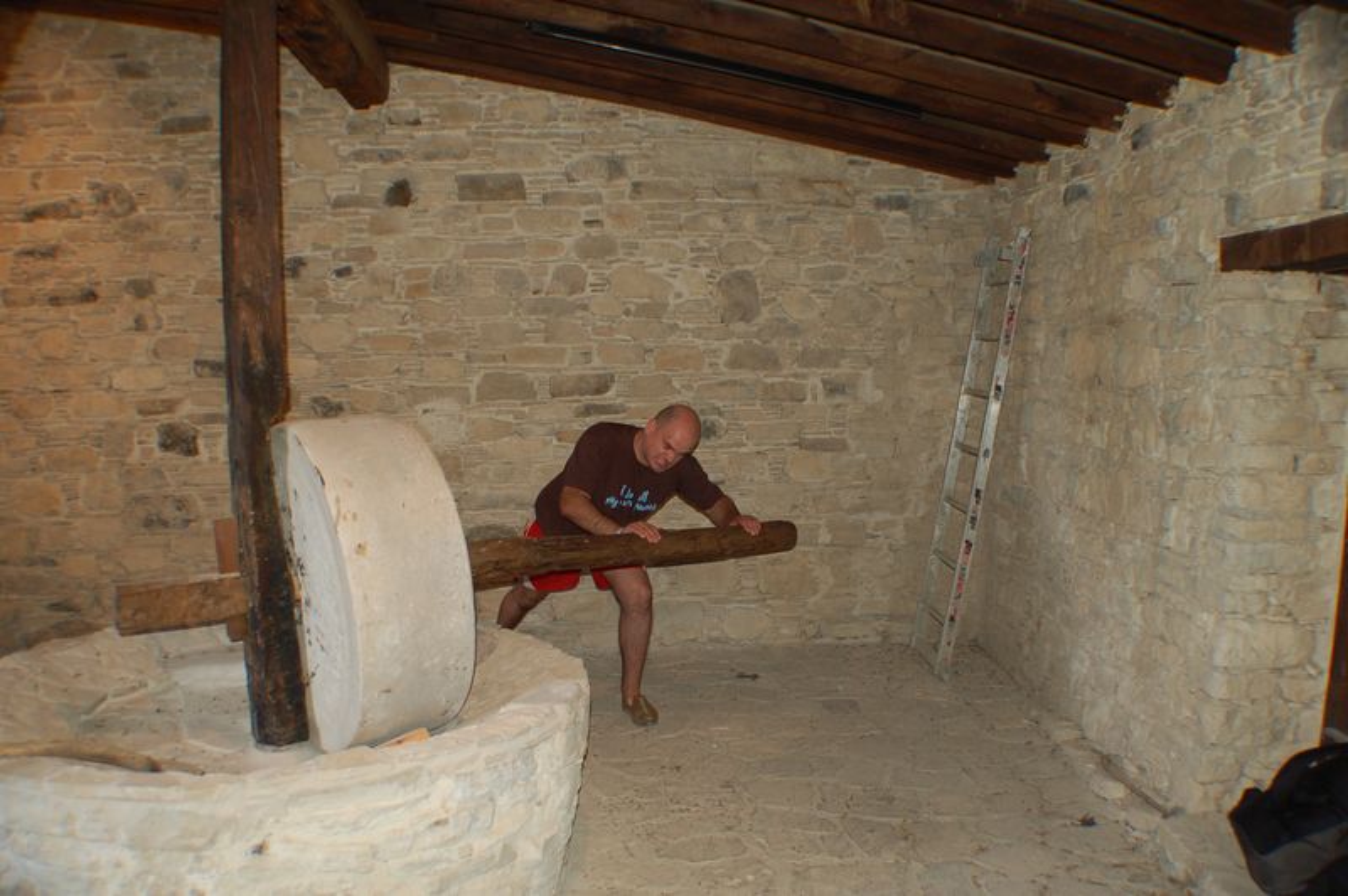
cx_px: 674
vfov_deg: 38.3
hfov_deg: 55.1
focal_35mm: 34
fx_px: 1291
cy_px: 448
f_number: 3.8
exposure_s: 1/60
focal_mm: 23
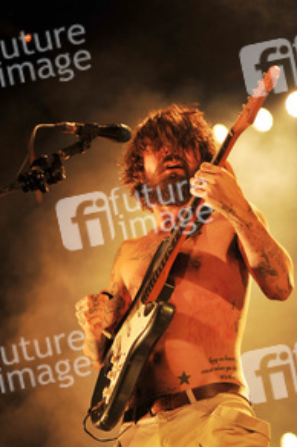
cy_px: 291
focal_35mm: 96
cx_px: 179
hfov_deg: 14.2
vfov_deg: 21.2
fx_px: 1191
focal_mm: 70
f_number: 3.2
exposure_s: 1/200
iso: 500
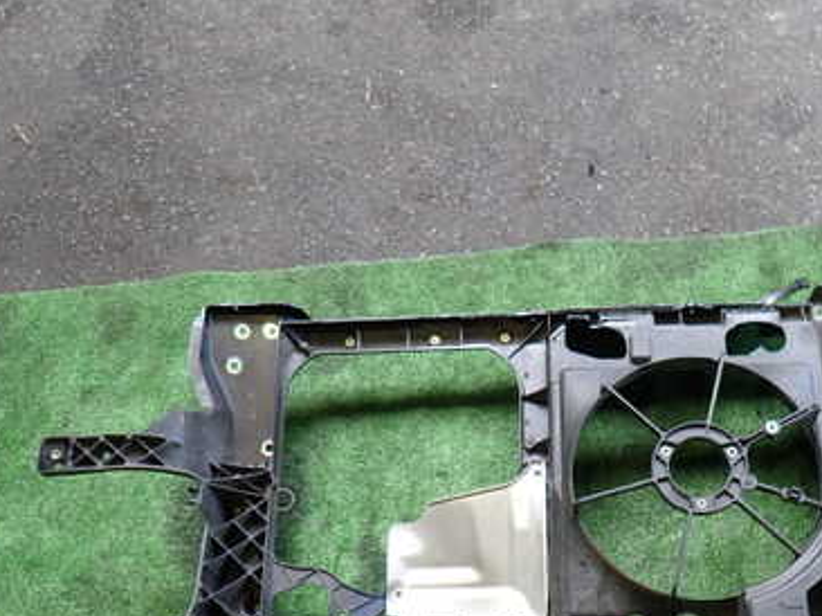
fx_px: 973
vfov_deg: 34.6
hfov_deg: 45.2
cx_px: 535
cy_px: 432
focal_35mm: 41
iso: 200
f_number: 2
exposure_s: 1/100
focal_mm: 4.5
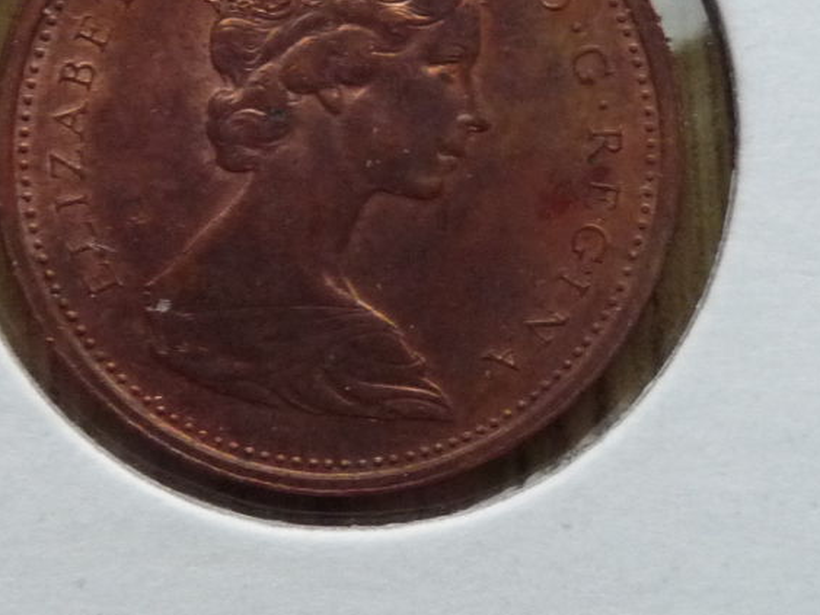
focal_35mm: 199
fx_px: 4713
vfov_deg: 7.5
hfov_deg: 9.9
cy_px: 179
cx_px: 336
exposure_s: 1/30
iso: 320
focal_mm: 11.5
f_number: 3.4
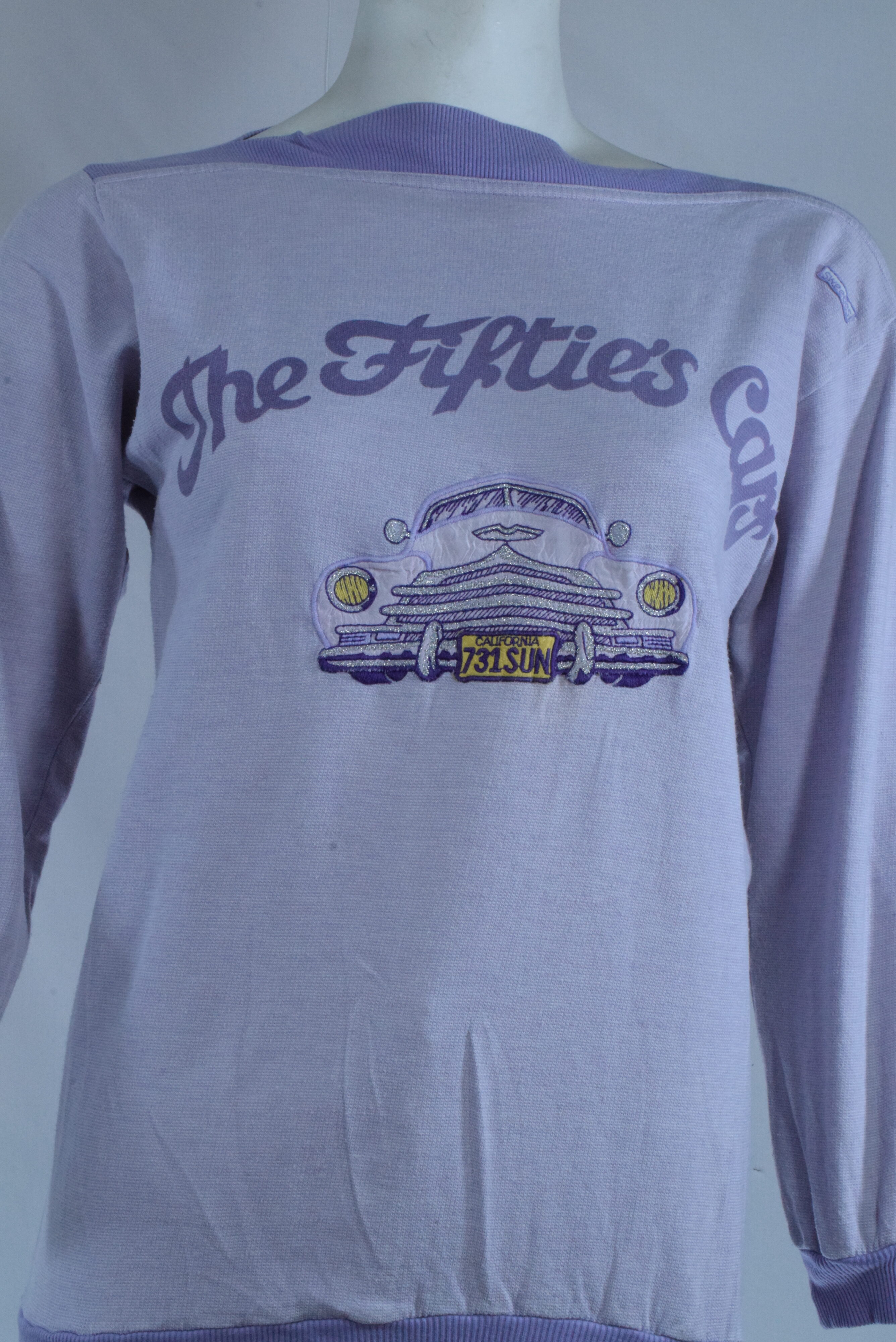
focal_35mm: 63
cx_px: 448
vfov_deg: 31.9
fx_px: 2350
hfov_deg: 21.6
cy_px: 671
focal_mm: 42
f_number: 29
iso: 3200
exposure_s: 1/100
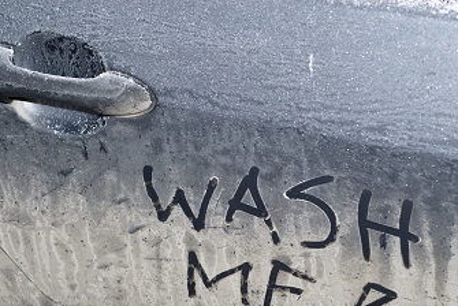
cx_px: 223
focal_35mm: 112
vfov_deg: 12.2
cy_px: 227
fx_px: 1426
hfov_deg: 18.2
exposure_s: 1/200
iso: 100
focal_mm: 50
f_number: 3.5
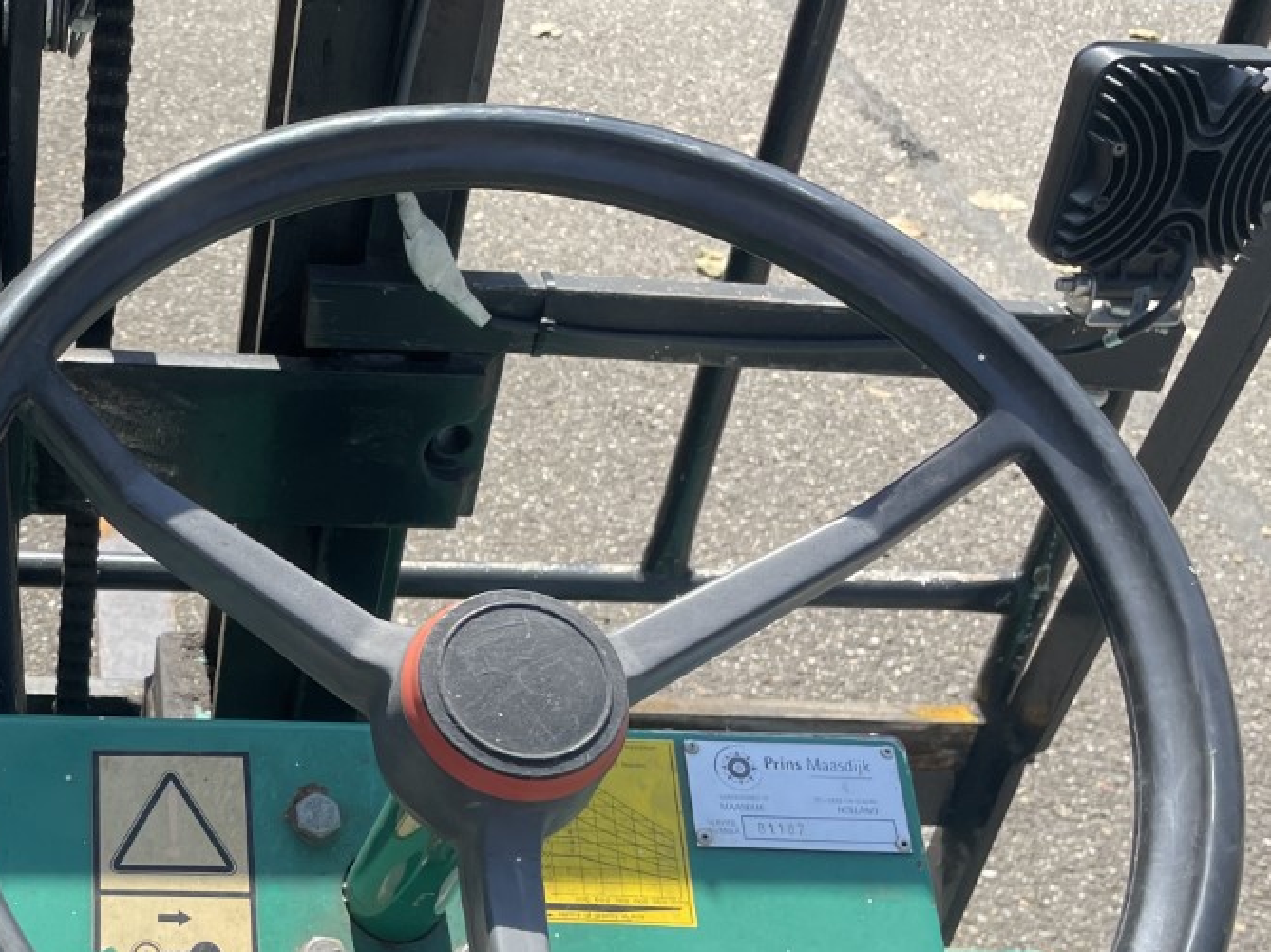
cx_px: 36
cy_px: 627
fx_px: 2055
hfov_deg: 32.0
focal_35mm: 56
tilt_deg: -37.1
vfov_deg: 25.9
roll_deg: -3.4
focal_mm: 4.2
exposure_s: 1/1221
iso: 32
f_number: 1.6
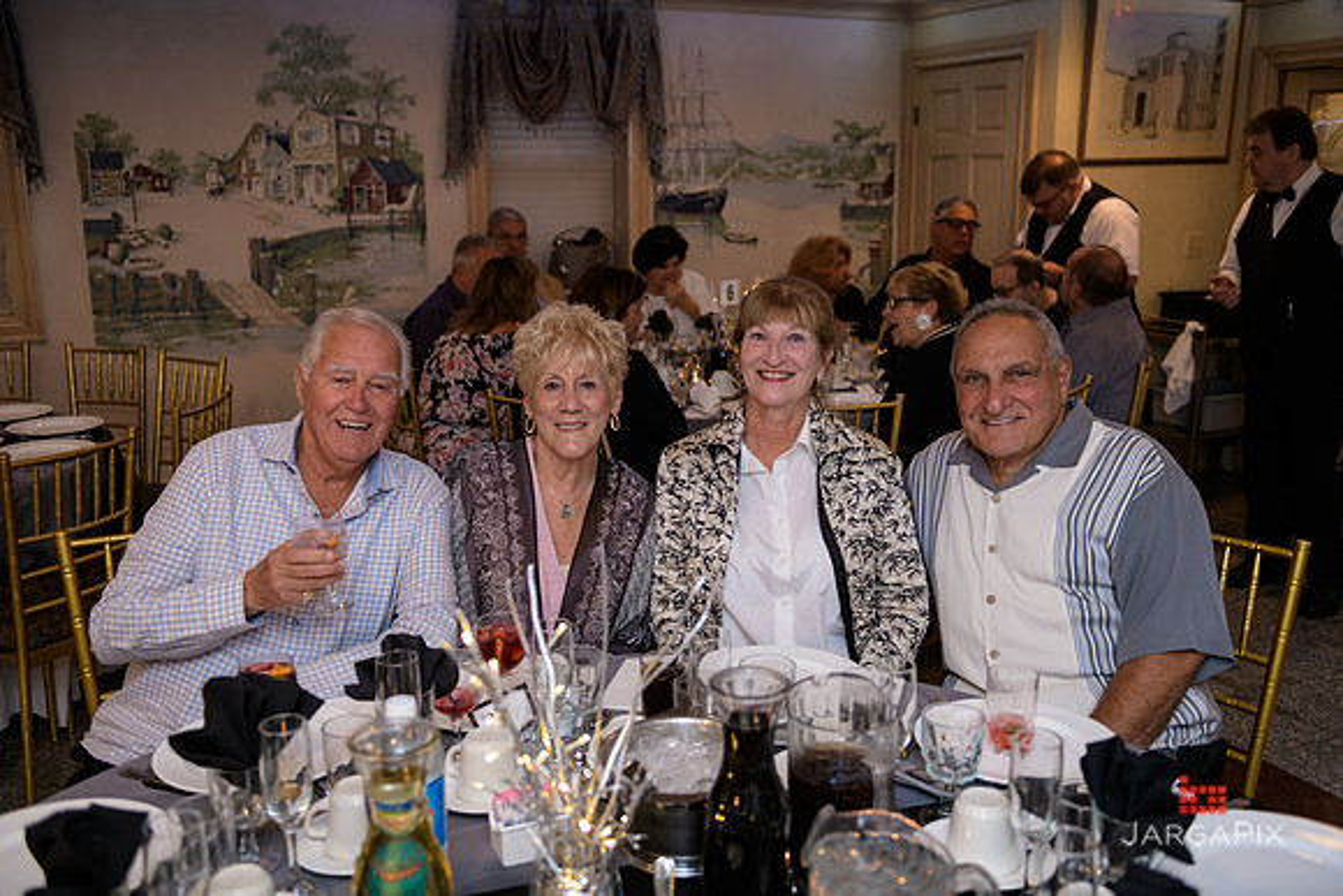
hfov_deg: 55.8
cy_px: 448
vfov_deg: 38.9
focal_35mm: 34
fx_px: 1269
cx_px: 672
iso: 800
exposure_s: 1/125
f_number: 3.2
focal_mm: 34
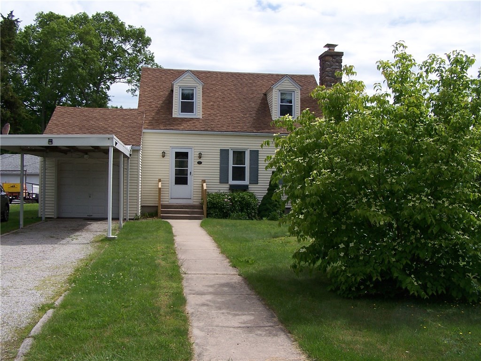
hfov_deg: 49.0
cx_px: 240
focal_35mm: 38
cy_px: 180
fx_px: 528
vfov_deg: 37.7
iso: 80
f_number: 4
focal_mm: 6.3
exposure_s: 1/800
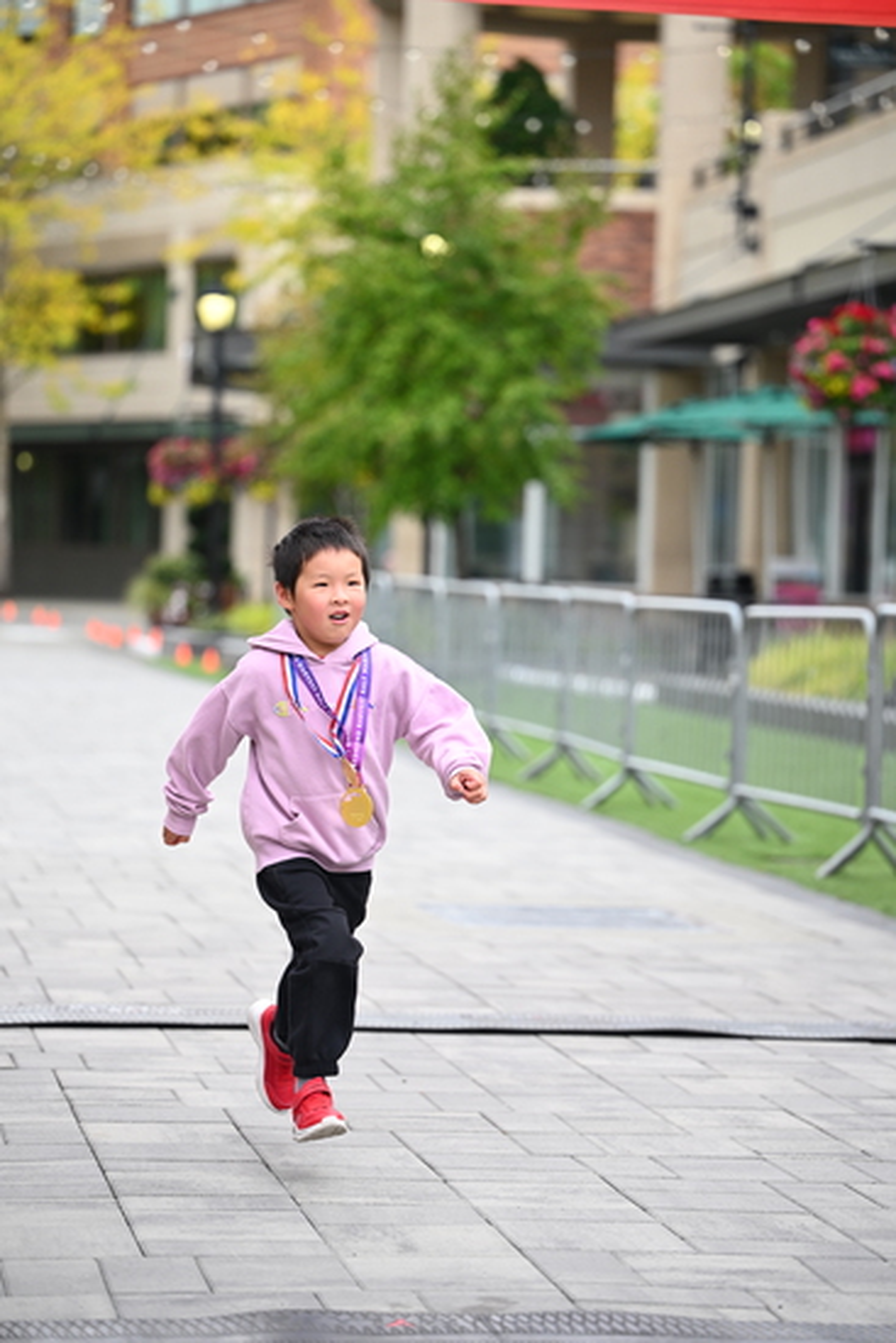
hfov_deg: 12.5
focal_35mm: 110
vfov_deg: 18.6
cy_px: 672
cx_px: 448
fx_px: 4104
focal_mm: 110
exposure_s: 1/1600
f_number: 2.8
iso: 640
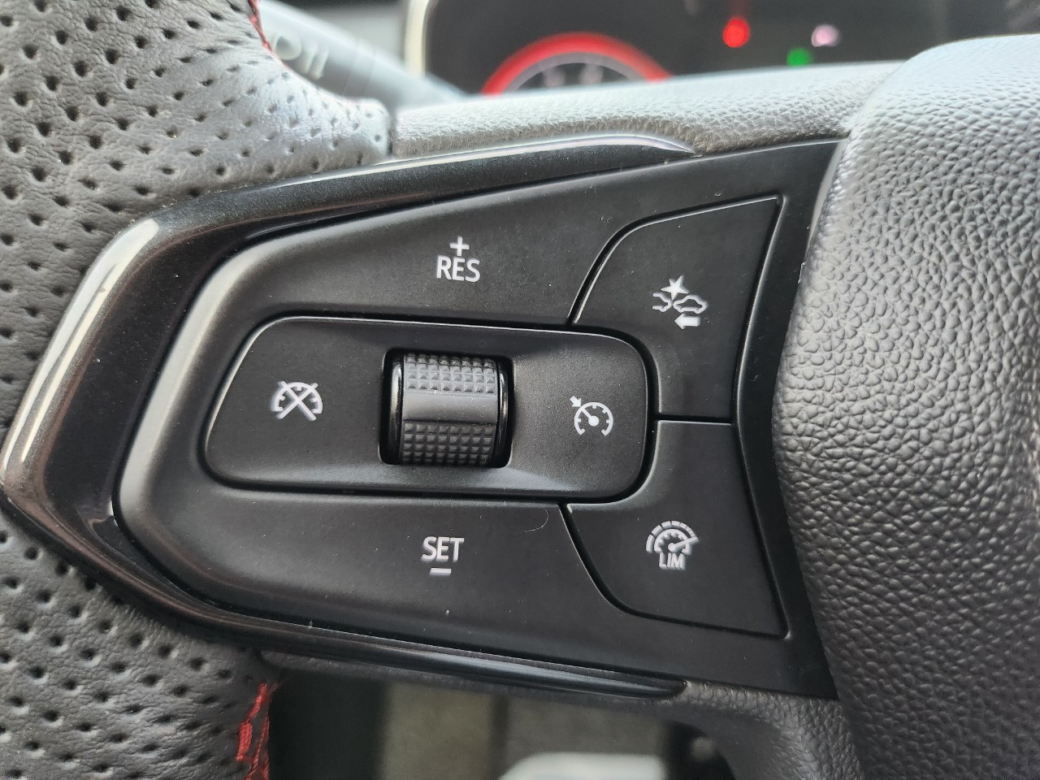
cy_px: 390
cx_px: 520
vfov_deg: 56.8
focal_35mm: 24
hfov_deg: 71.6
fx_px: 721
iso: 800
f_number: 1.8
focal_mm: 5
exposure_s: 1/120
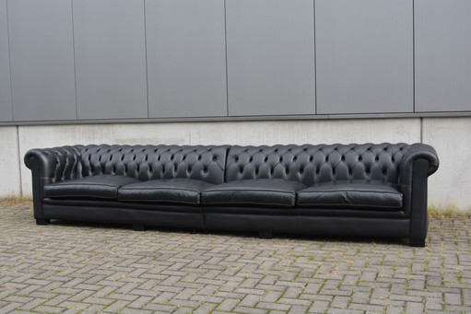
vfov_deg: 30.9
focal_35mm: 44
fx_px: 569
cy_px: 157
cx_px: 236
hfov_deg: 44.9
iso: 200
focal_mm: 29
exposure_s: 1/160
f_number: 6.3
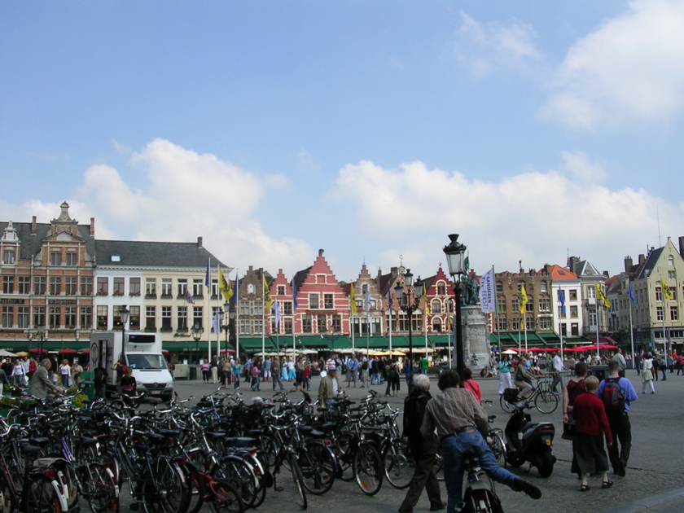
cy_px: 256
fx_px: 751
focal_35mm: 38
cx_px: 342
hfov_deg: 49.0
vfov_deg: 37.7
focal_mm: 5.8
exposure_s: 1/293
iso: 50
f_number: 5.6
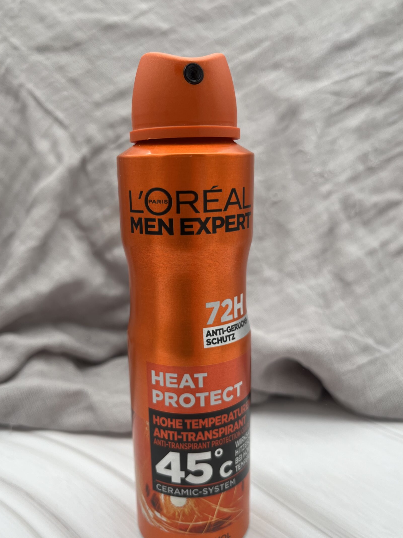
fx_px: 481
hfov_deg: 45.4
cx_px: 185
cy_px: 295
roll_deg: +1.5
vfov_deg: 58.2
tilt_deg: -16.9
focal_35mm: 31
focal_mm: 5.1
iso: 32
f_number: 1.6
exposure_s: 1/147
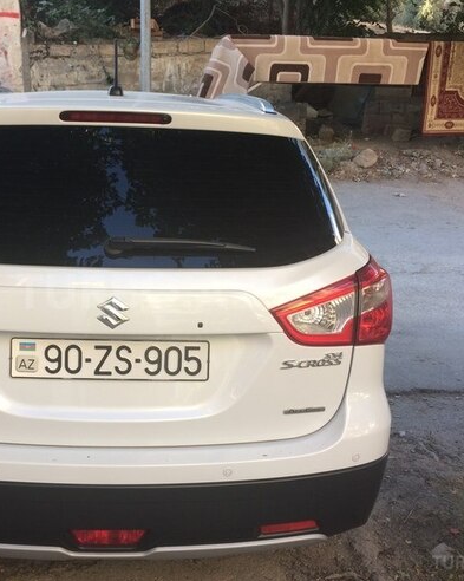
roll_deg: +1.5
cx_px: 137
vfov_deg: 48.0
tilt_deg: -16.6
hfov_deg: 38.5
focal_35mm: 38
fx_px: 653
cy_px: 291
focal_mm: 4.15
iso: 32
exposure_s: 1/100
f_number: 2.2
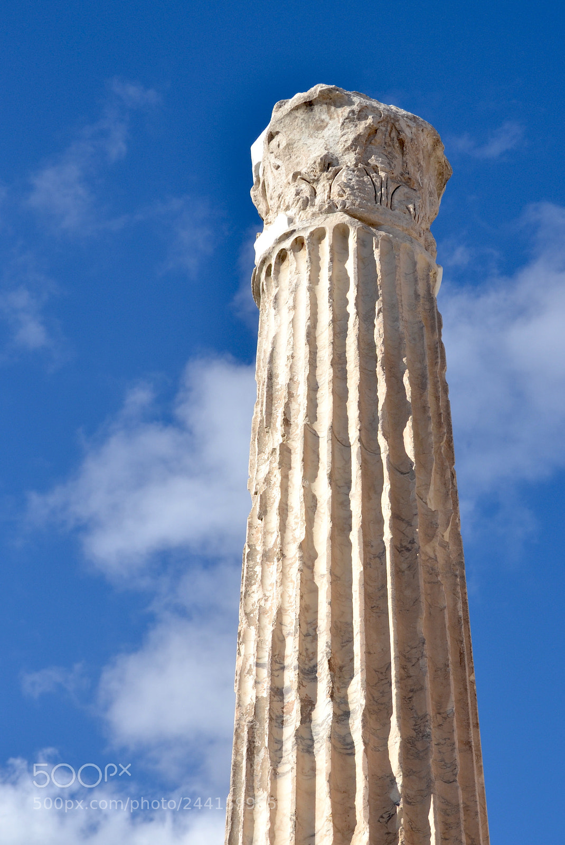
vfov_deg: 35.0
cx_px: 282
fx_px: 1339
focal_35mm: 57
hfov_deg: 23.8
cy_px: 422
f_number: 5.6
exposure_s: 1/1000
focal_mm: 38
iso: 200
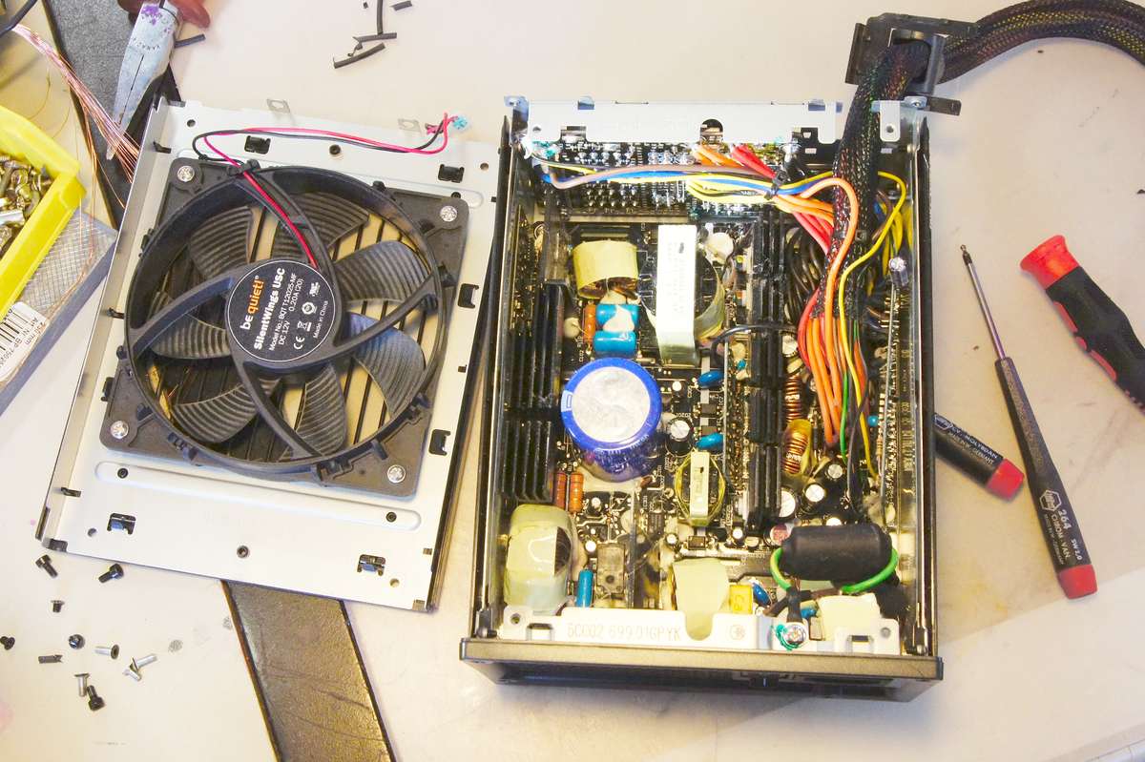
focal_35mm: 45
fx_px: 1431
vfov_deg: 29.8
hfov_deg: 43.6
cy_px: 381
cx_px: 572
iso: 1600
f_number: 14
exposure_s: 1/25
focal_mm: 30
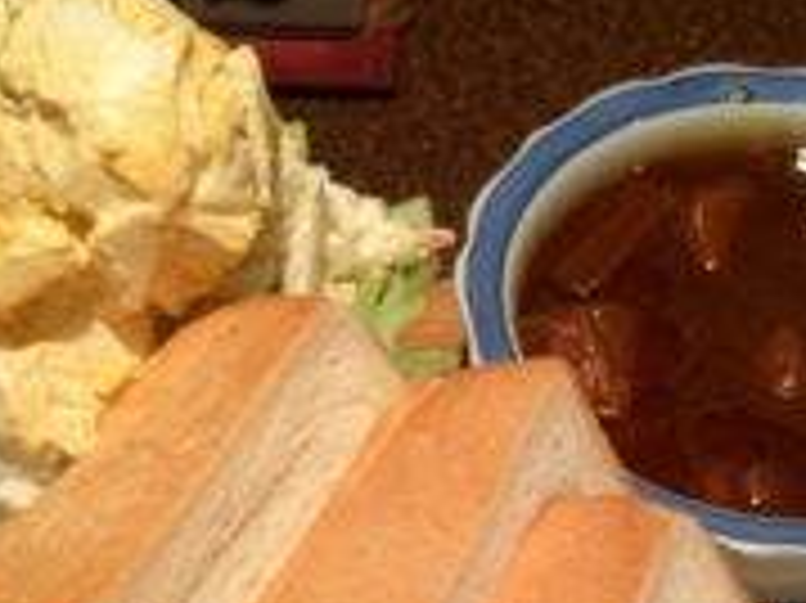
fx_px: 1559
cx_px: 495
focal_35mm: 67
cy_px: 626
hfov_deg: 28.9
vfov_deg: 21.0
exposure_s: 1/33
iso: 64
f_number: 2.2
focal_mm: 4.12
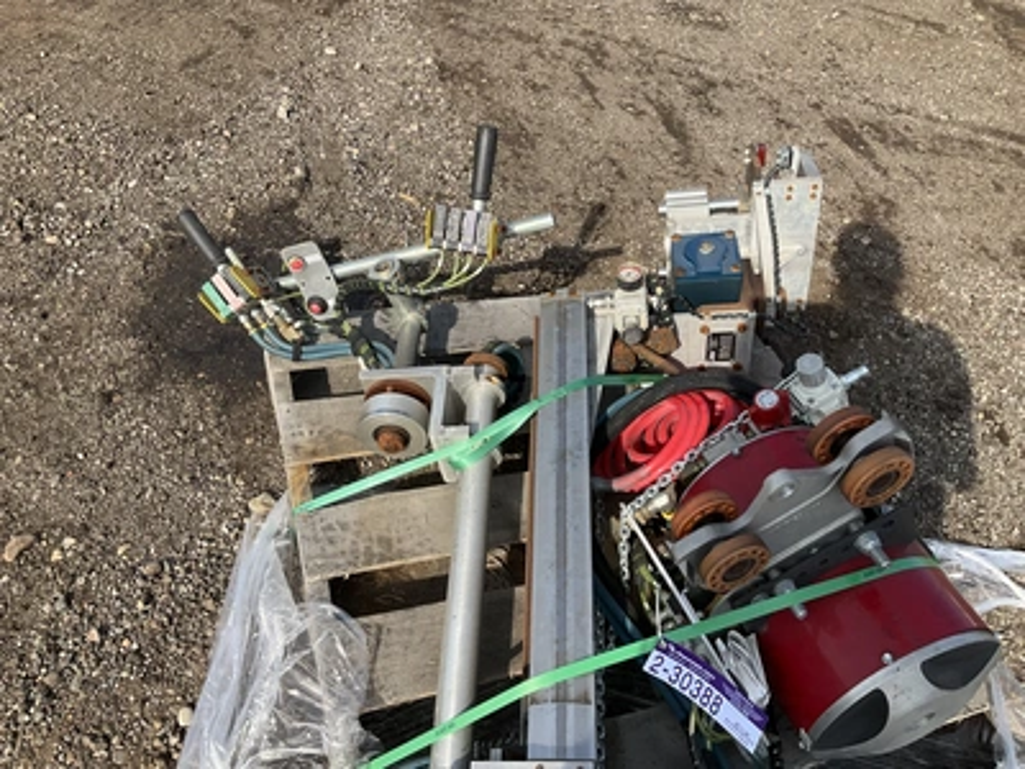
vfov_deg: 48.2
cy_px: 384
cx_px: 512
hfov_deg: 61.7
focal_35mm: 29
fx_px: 859
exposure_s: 1/1250
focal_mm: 3
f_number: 1.8
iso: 25
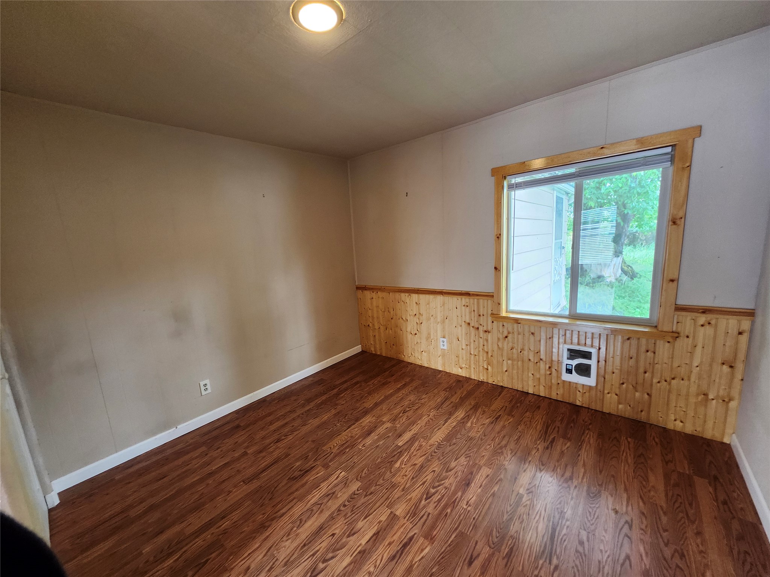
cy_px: 288
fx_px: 289
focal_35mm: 13
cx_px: 385
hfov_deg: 106.2
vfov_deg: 89.9
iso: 320
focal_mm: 1.74
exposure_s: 1/30
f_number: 2.2
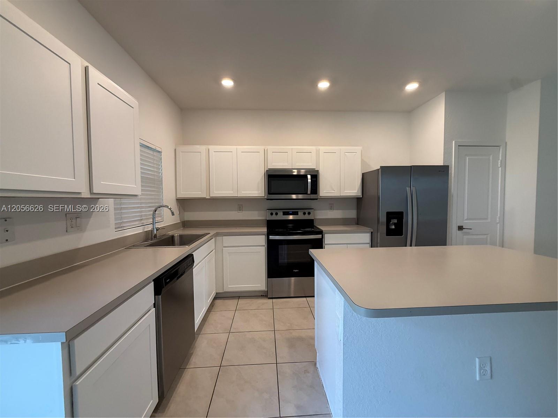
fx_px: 226
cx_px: 279
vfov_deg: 85.7
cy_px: 209
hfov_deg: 102.1
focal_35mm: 14
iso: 250
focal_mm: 2.22
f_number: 2.2
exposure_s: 1/120
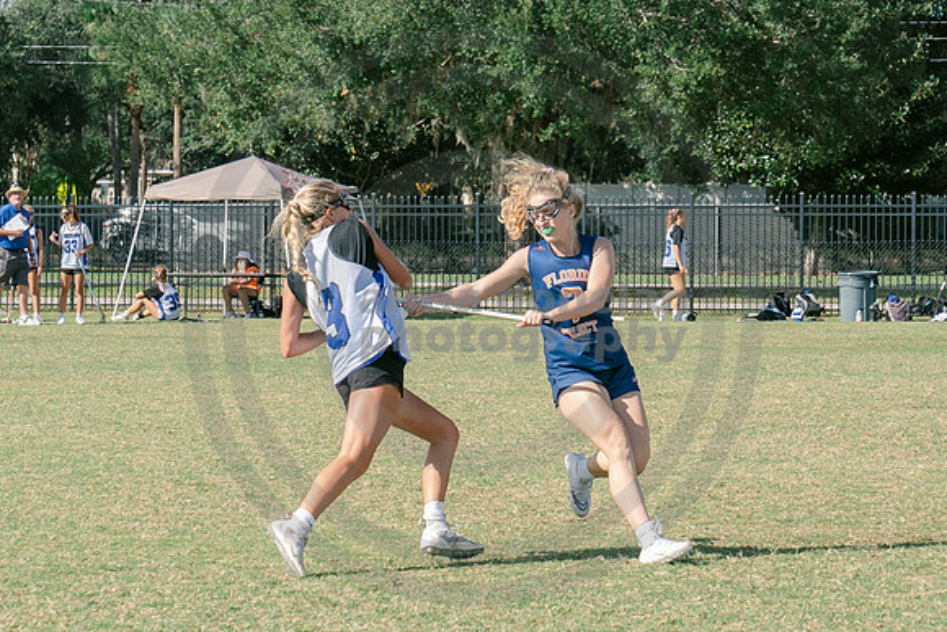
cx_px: 668
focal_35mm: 179
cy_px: 335
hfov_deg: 11.5
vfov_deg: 7.7
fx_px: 4714
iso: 250
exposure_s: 1/1000
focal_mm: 70
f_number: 5.6
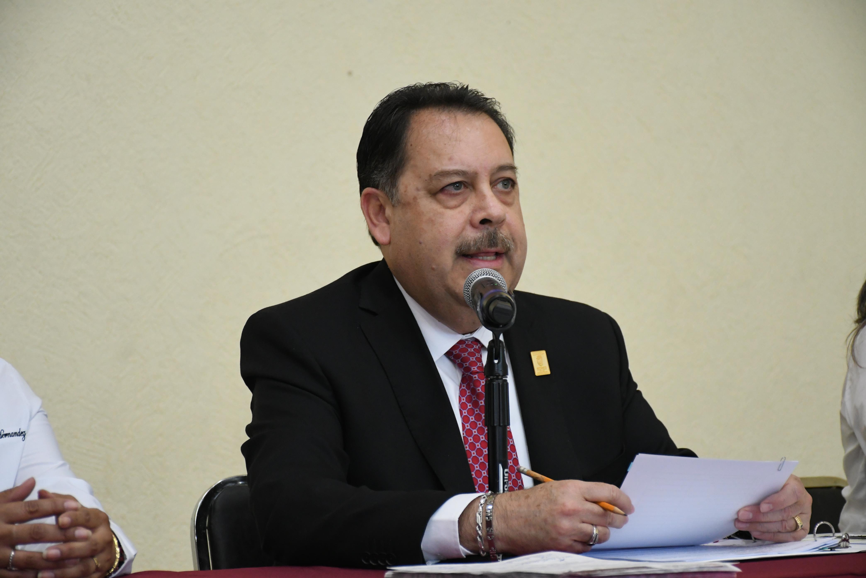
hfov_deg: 17.1
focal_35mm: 120
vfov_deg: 11.4
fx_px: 2886
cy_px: 289
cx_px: 433
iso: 2500
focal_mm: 80
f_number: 5.3
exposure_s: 1/100
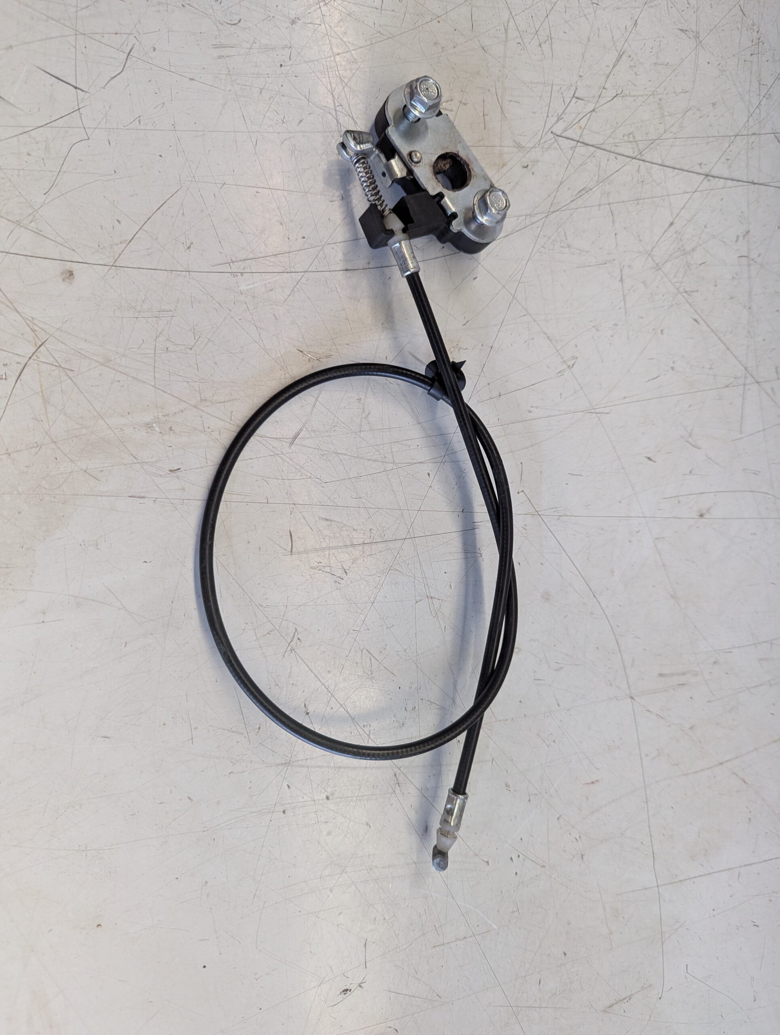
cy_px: 518
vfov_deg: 71.5
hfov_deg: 56.9
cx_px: 390
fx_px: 719
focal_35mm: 24
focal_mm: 6.81
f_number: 1.85
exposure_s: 1/100
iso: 339
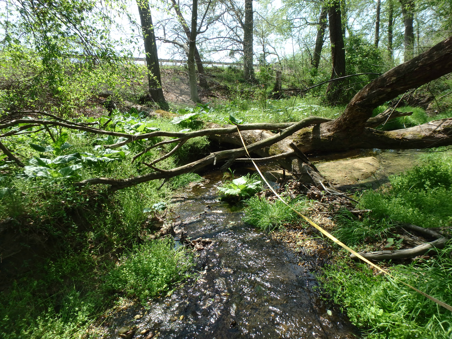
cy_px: 170
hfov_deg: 79.0
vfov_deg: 63.4
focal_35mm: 21
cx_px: 226
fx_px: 274
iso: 125
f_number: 3.5
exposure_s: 1/400
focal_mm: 3.7
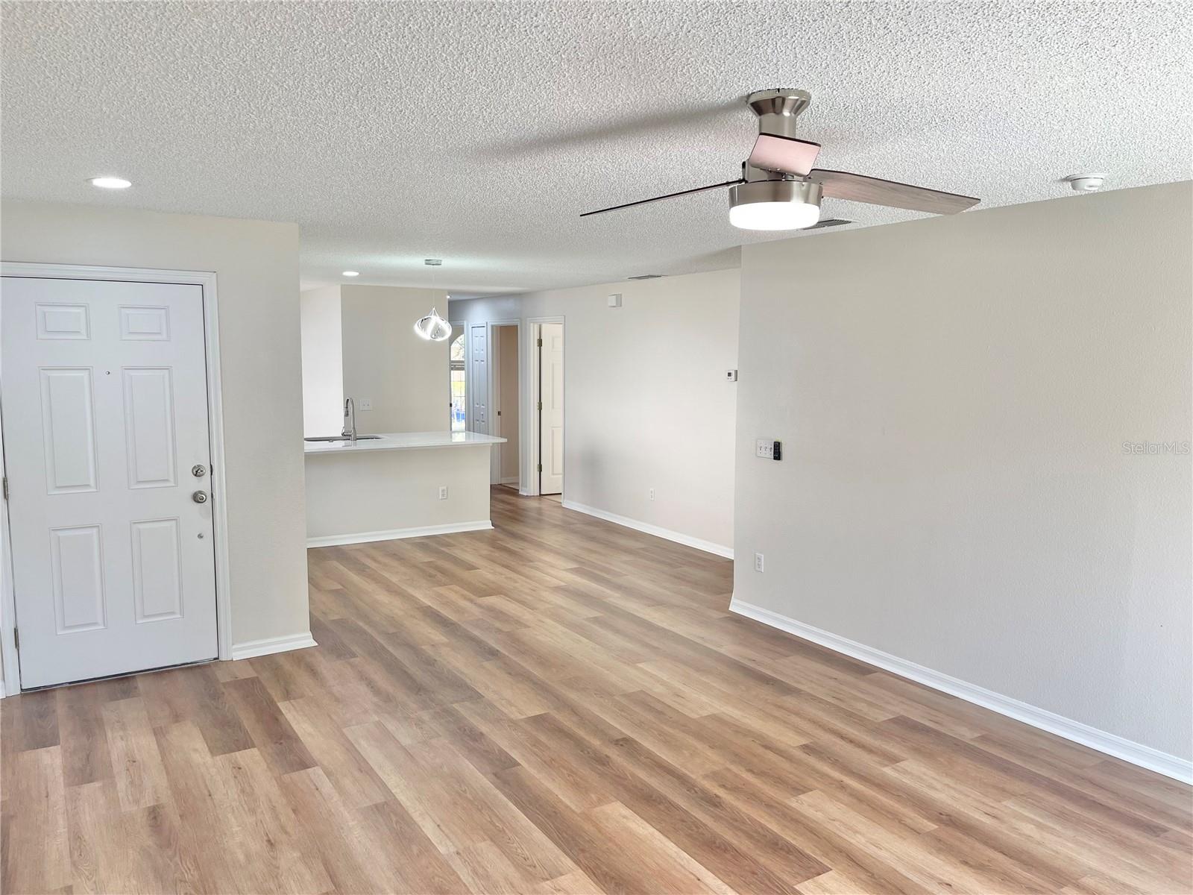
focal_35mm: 25
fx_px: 862
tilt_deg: -6.8
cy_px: 448
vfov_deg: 54.9
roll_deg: -1.0
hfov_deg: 69.4
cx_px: 596
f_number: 1.6
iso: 50
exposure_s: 1/120
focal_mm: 5.1
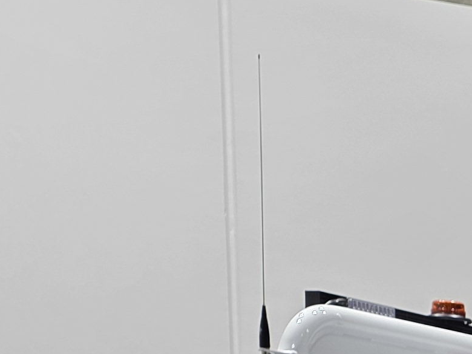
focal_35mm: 118
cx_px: 867
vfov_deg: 10.9
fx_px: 1609
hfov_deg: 14.5
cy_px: 804
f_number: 1.7
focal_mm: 6.25
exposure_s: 1/50
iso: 64
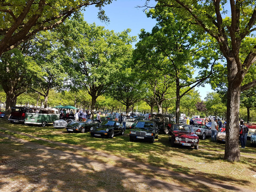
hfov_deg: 67.3
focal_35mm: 26
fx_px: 192
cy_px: 96
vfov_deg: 53.1
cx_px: 128
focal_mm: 4.2
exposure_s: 1/634
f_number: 1.7
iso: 40
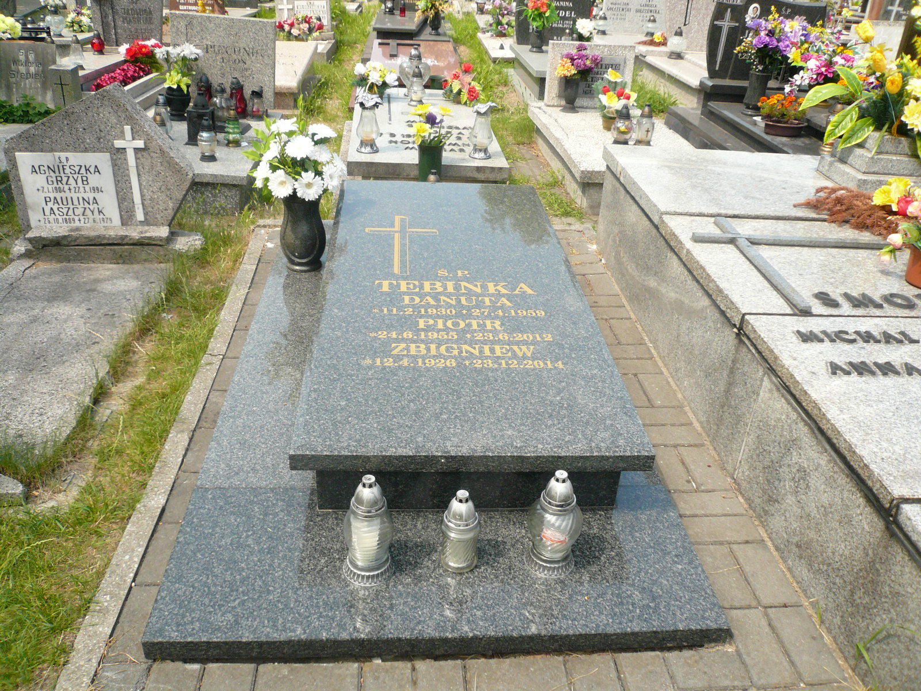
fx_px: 745
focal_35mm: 28
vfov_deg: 49.7
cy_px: 346
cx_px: 460
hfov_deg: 63.4
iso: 100
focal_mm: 4.6
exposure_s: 1/640
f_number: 2.8
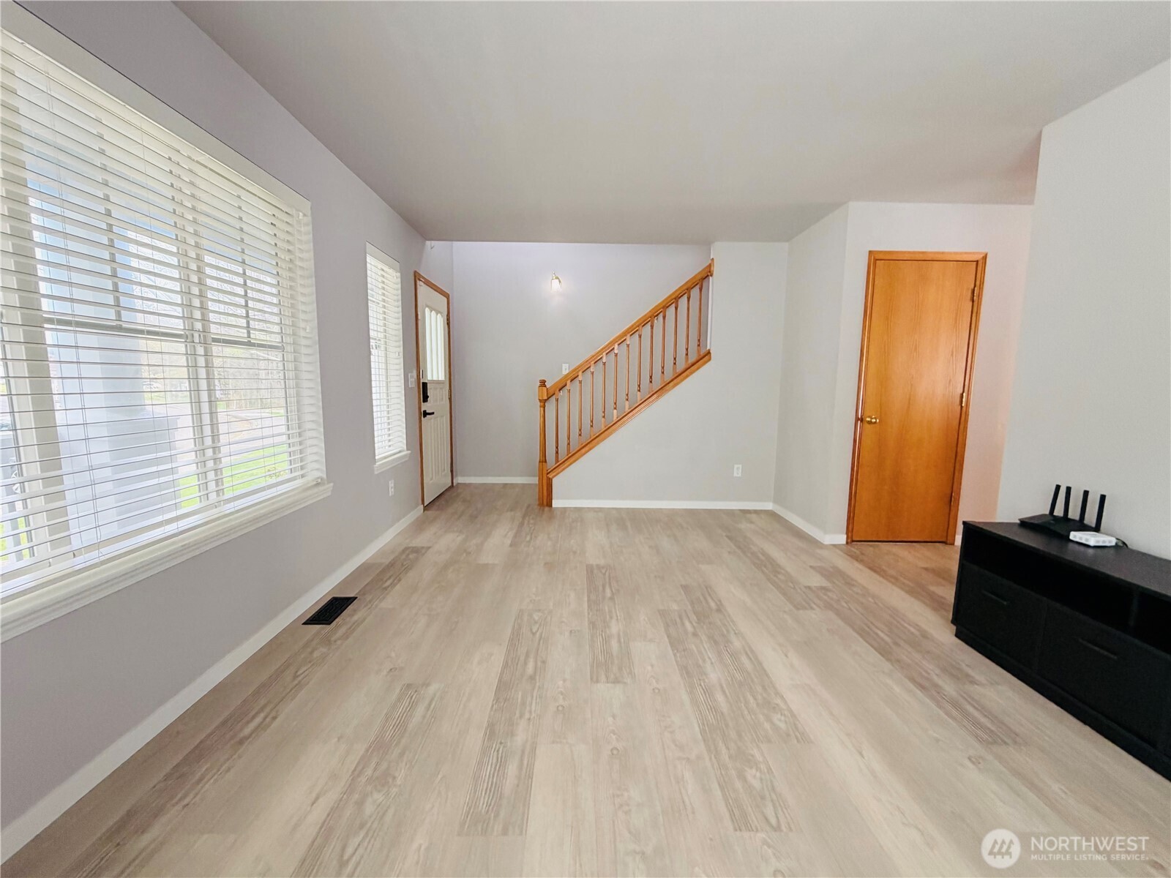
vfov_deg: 85.7
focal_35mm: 14
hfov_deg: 102.1
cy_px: 439
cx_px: 586
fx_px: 474
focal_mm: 2.22
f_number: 2.2
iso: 250
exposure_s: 1/121
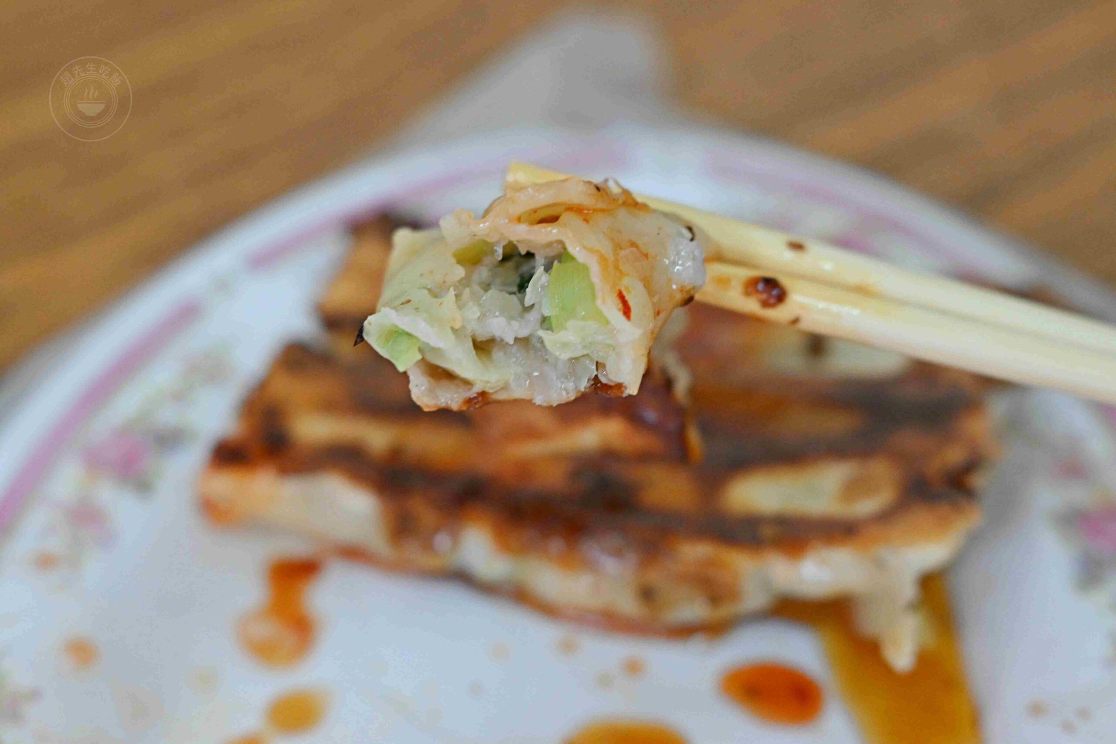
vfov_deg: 18.2
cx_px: 558
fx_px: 2325
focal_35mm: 75
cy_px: 372
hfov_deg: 27.0
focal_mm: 50
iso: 1800
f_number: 3.2
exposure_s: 1/200
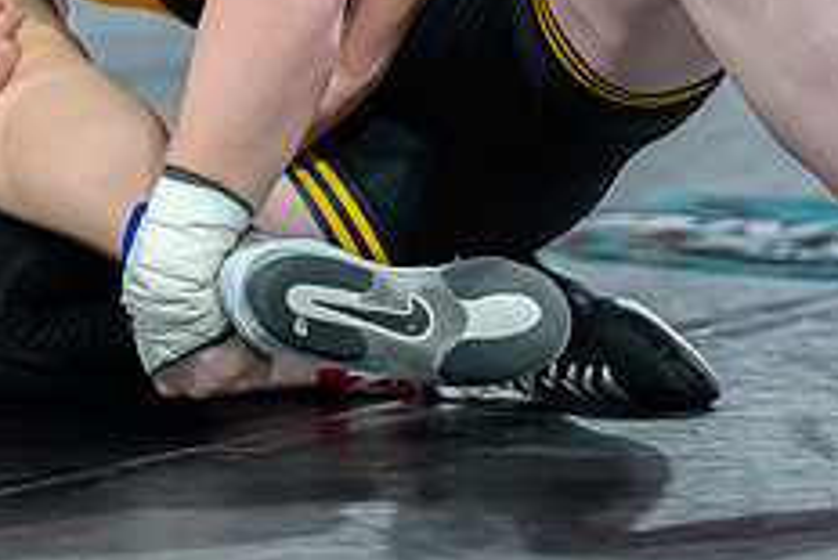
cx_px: 237
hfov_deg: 6.3
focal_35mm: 328
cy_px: -144
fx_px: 7640
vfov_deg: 4.2
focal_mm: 115
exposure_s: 1/640
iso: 3200
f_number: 2.8
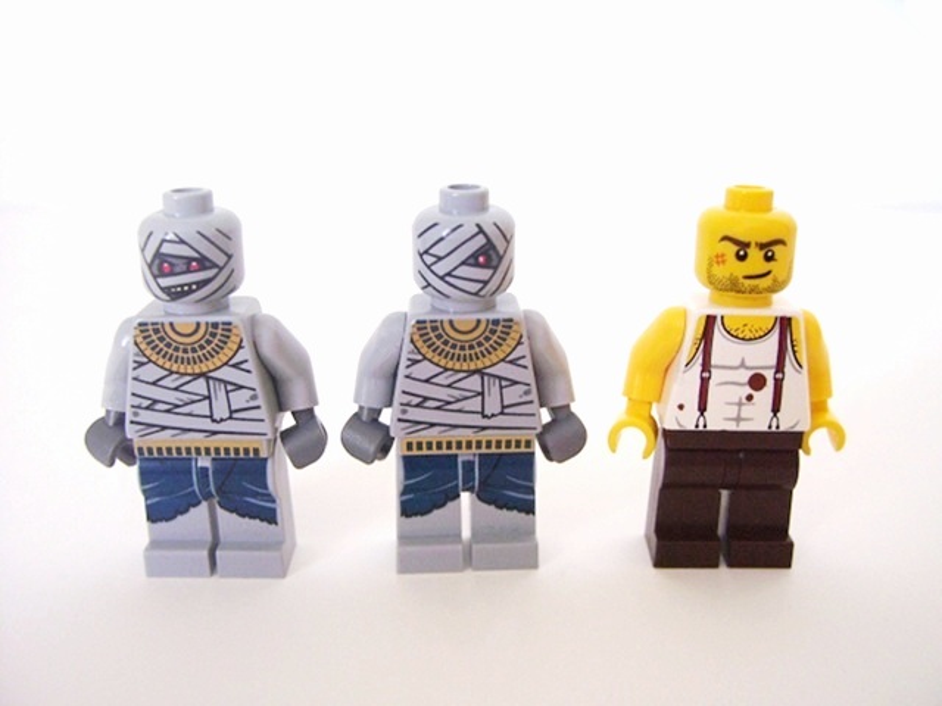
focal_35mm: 34
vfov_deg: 41.8
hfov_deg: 54.0
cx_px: 471
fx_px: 925
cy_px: 353
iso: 160
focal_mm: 5.6
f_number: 2.7
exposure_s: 1/10
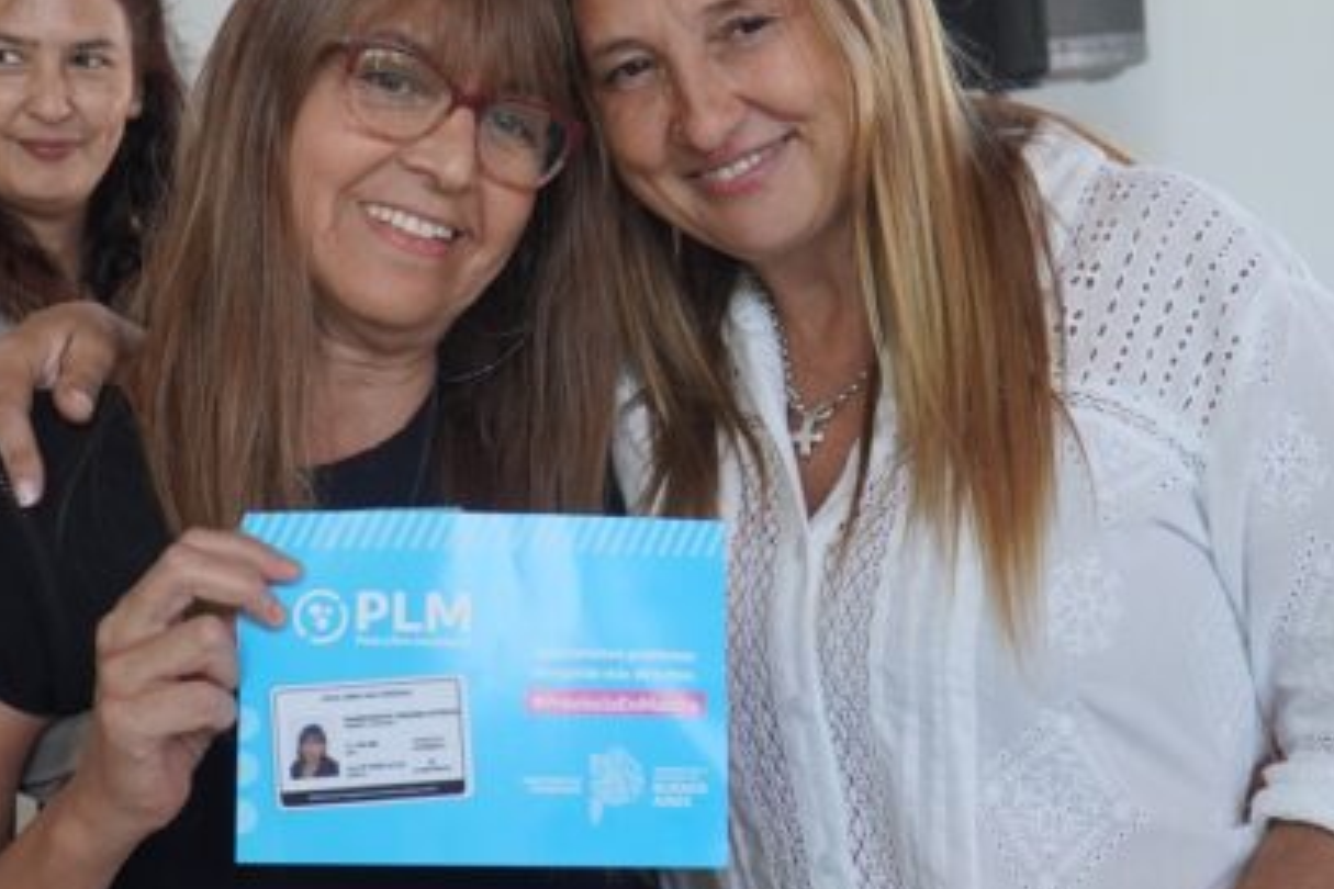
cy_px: 464
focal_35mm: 67
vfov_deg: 20.3
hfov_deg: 30.1
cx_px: 590
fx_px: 2483
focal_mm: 26
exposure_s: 1/160
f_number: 4
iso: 800
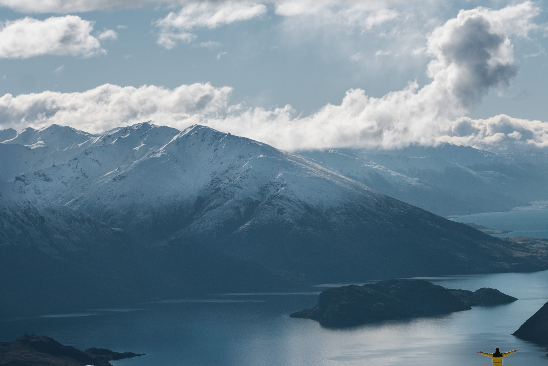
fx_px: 2161
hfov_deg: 14.3
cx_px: 509
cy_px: 270
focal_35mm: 142
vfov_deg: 9.6
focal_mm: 50
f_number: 8
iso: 125
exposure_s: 1/1250
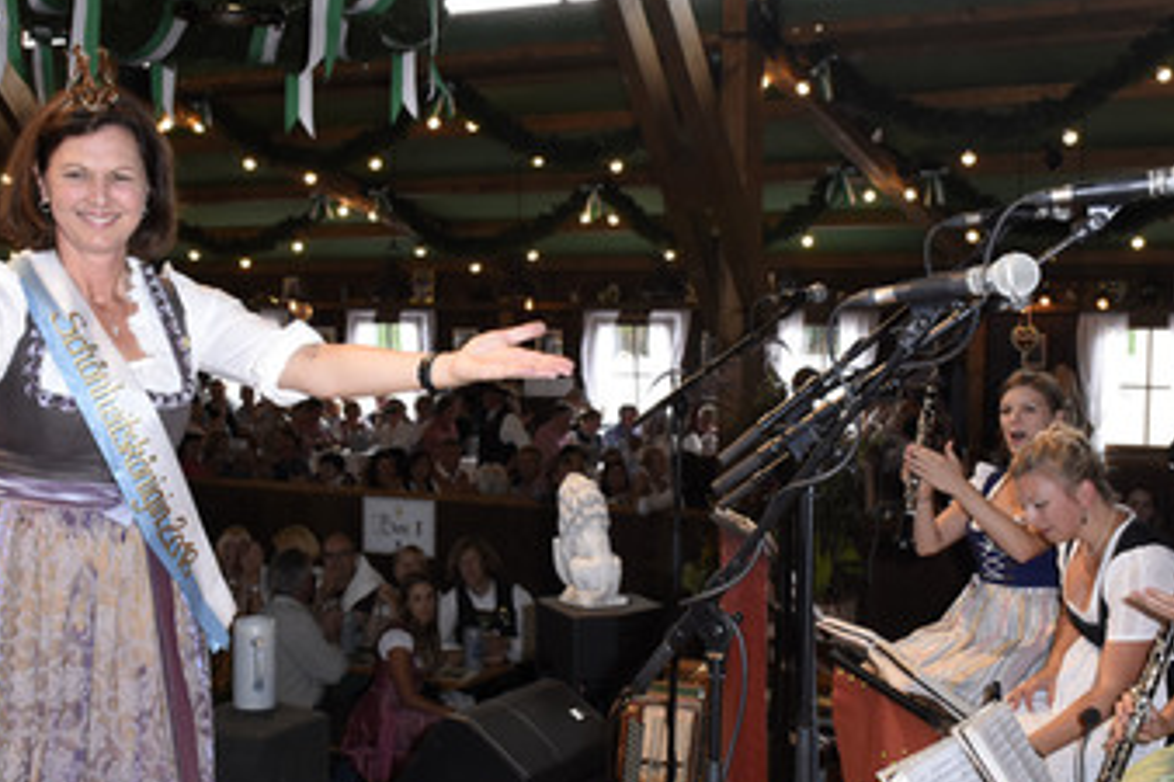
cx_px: 485
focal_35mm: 48
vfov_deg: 27.9
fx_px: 1564
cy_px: 494
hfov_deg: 41.0
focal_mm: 24
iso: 1000
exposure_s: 1/160
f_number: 6.3
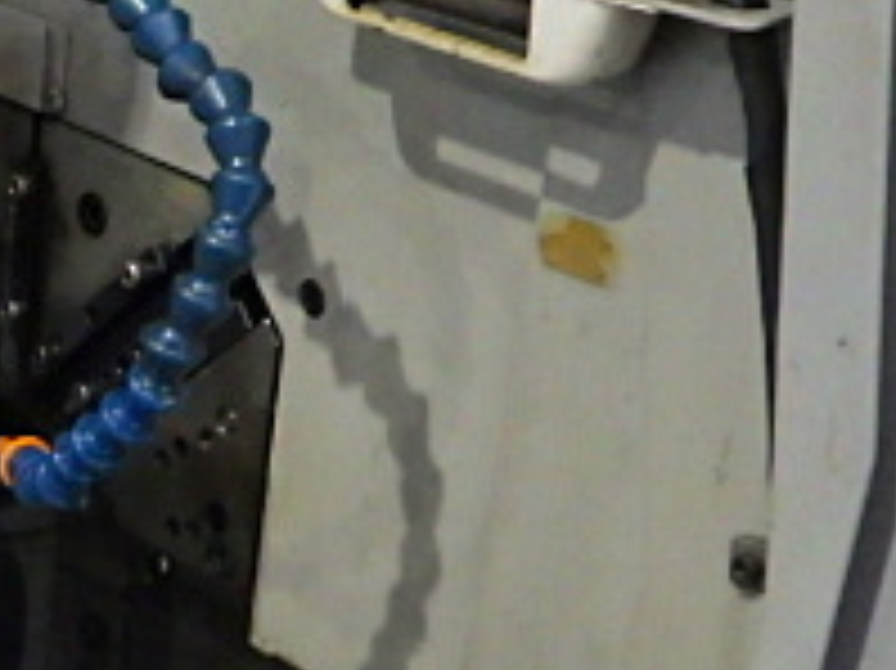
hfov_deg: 19.9
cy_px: 562
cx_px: -279
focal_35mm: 90
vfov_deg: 16.2
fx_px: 2328
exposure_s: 1/30
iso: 1600
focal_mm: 5
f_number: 3.5
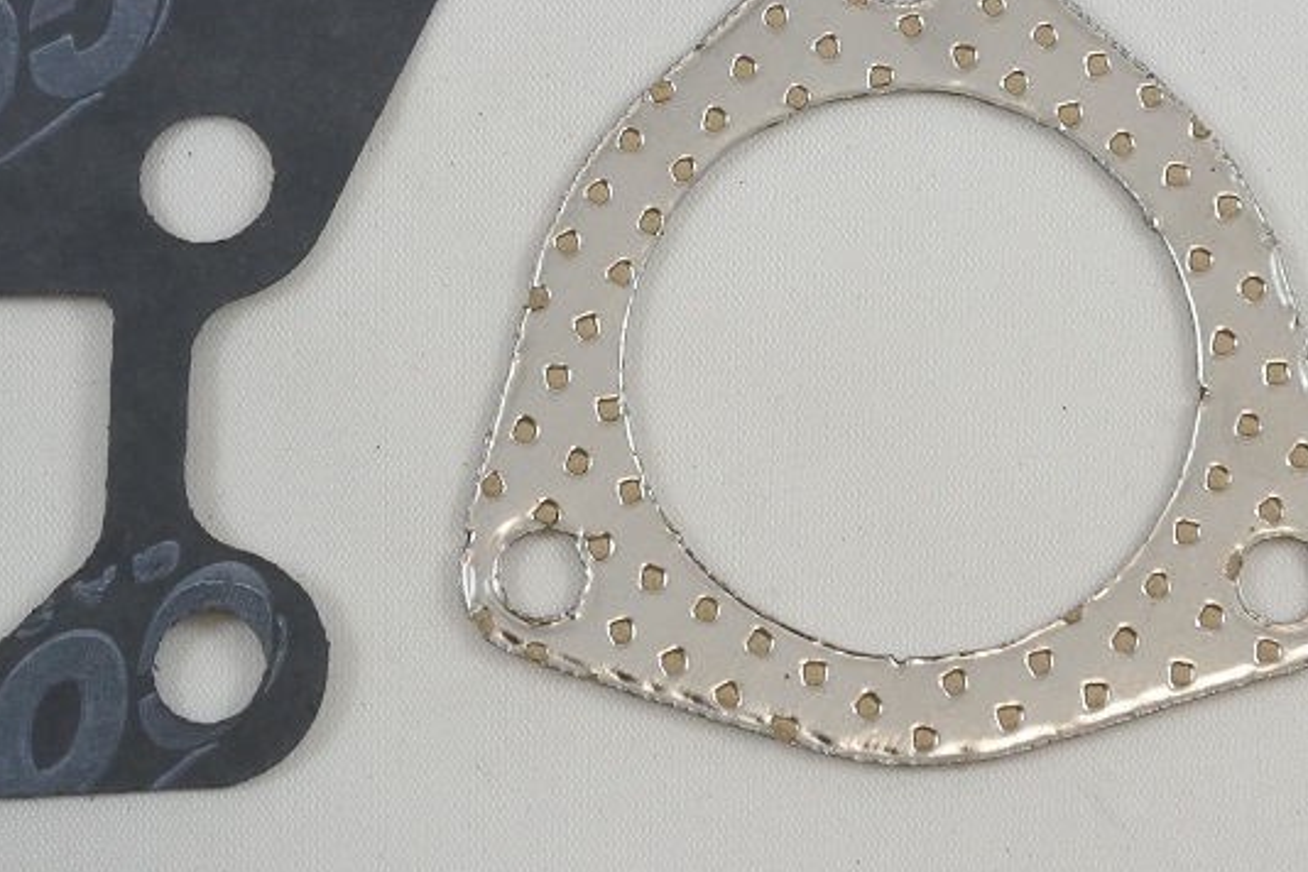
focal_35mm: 128
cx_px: 590
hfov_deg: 16.0
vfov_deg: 10.5
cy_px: -167
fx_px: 4650
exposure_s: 1/200
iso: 400
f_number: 4.5
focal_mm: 16.5
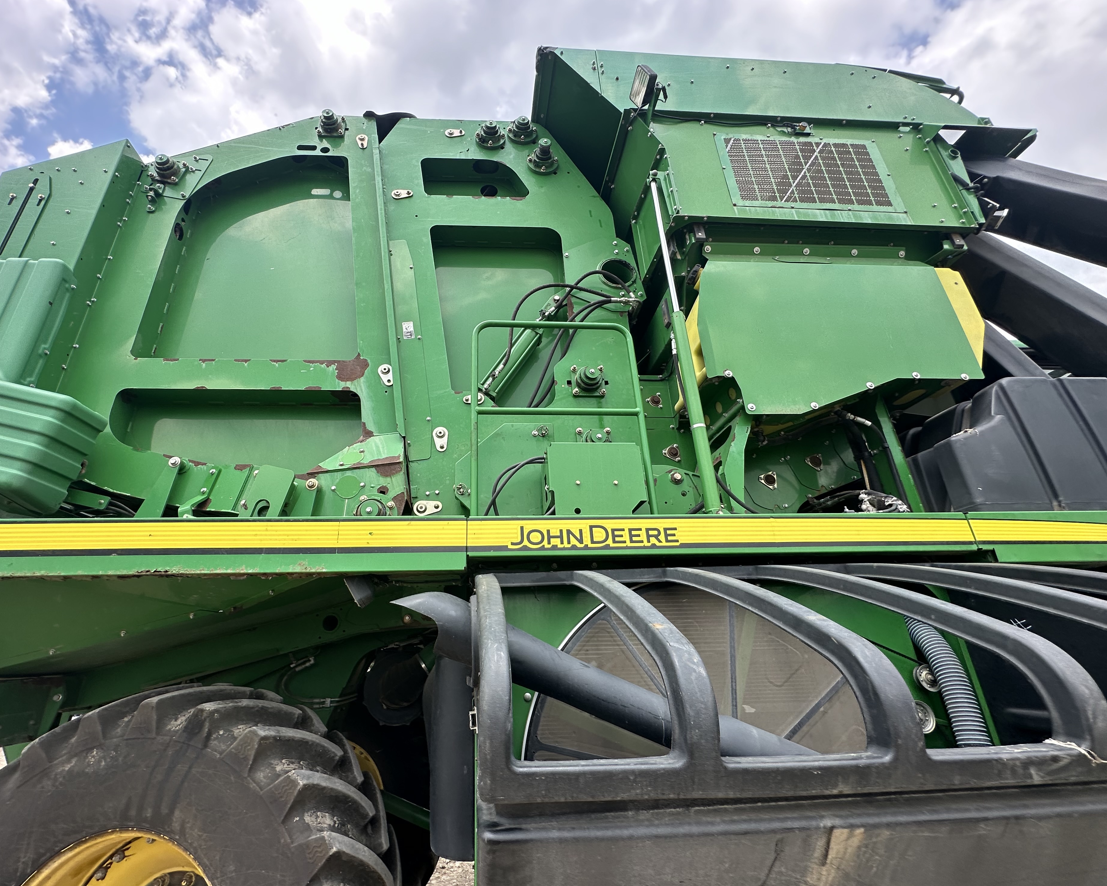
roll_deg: +4.0
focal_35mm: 15
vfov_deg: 84.0
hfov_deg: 96.5
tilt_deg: +23.9
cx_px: 501
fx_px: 491
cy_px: 455
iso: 40
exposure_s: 1/703
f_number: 2.2
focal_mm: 2.22
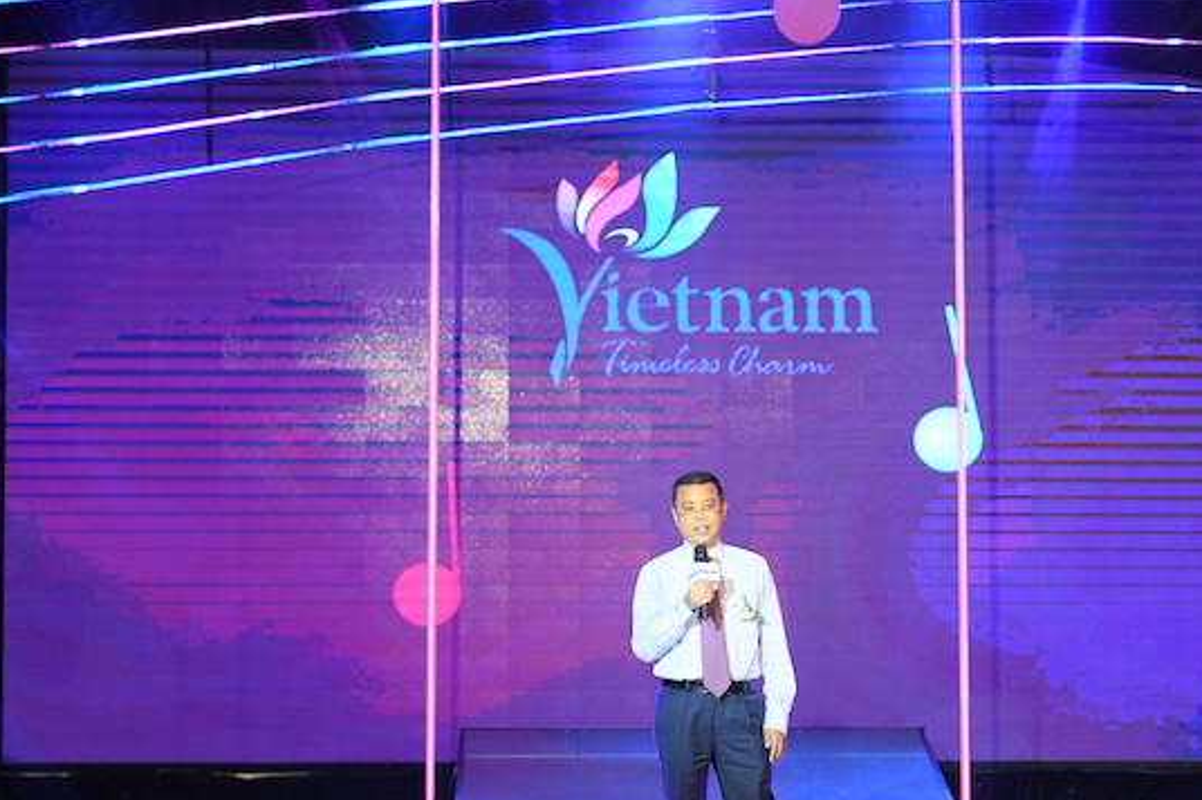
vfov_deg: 11.5
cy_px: 450
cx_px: 706
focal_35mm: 119
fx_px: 3972
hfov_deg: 17.2
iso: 1000
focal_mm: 85
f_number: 2.8
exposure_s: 1/250
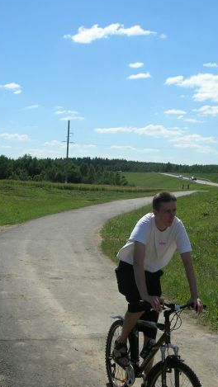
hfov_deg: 22.6
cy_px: 236
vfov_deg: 39.0
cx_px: 125
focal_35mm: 53
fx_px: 544
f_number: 4.8
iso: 64
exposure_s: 1/984
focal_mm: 7.8
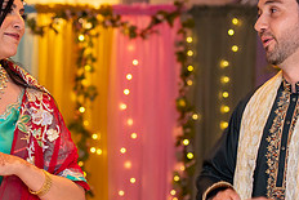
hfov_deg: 9.2
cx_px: 71
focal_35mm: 223
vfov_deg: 6.2
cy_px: 146
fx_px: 1853
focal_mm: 85
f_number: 4
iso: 640
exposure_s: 1/100
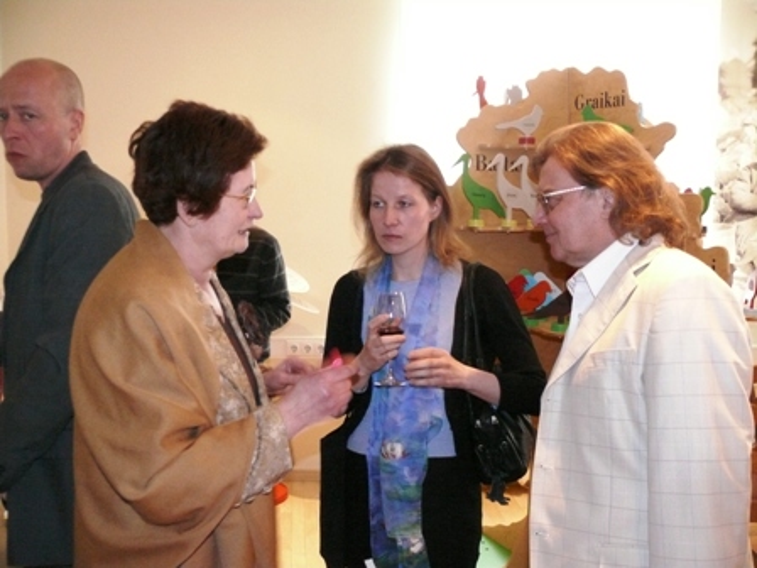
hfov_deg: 52.6
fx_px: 765
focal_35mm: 35
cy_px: 284
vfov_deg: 40.7
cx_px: 378
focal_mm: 7.4
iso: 800
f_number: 2.8
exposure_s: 1/30
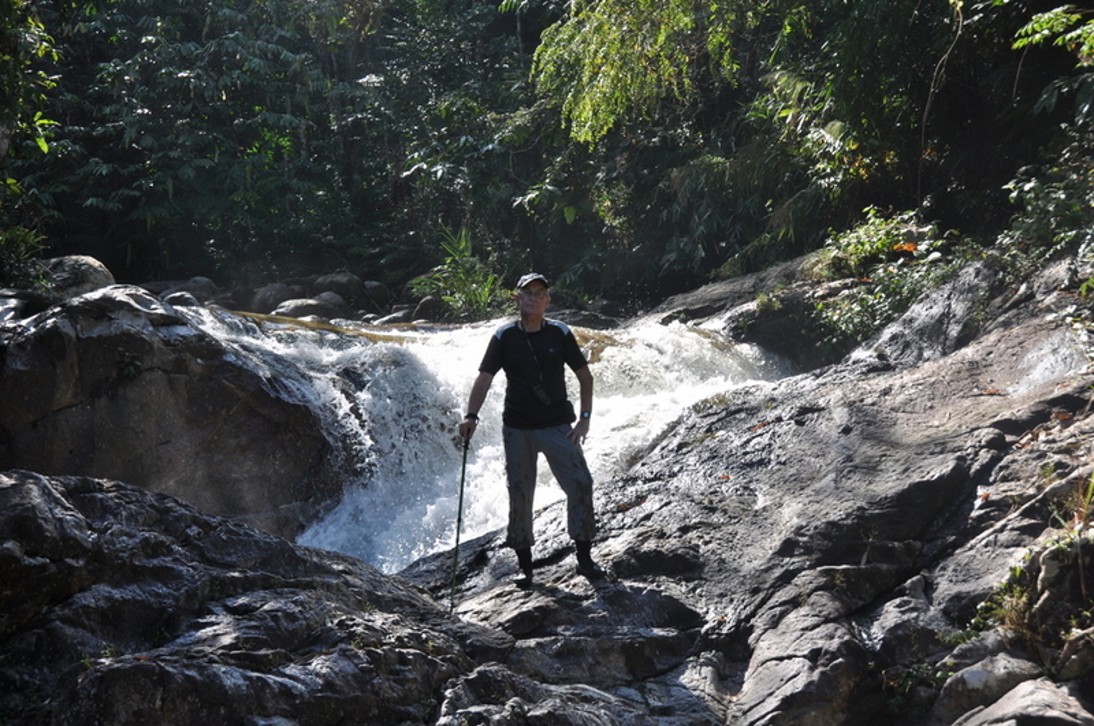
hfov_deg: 36.9
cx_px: 547
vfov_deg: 25.0
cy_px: 363
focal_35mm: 54
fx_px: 1639
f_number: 8
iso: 200
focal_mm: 36
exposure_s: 1/250
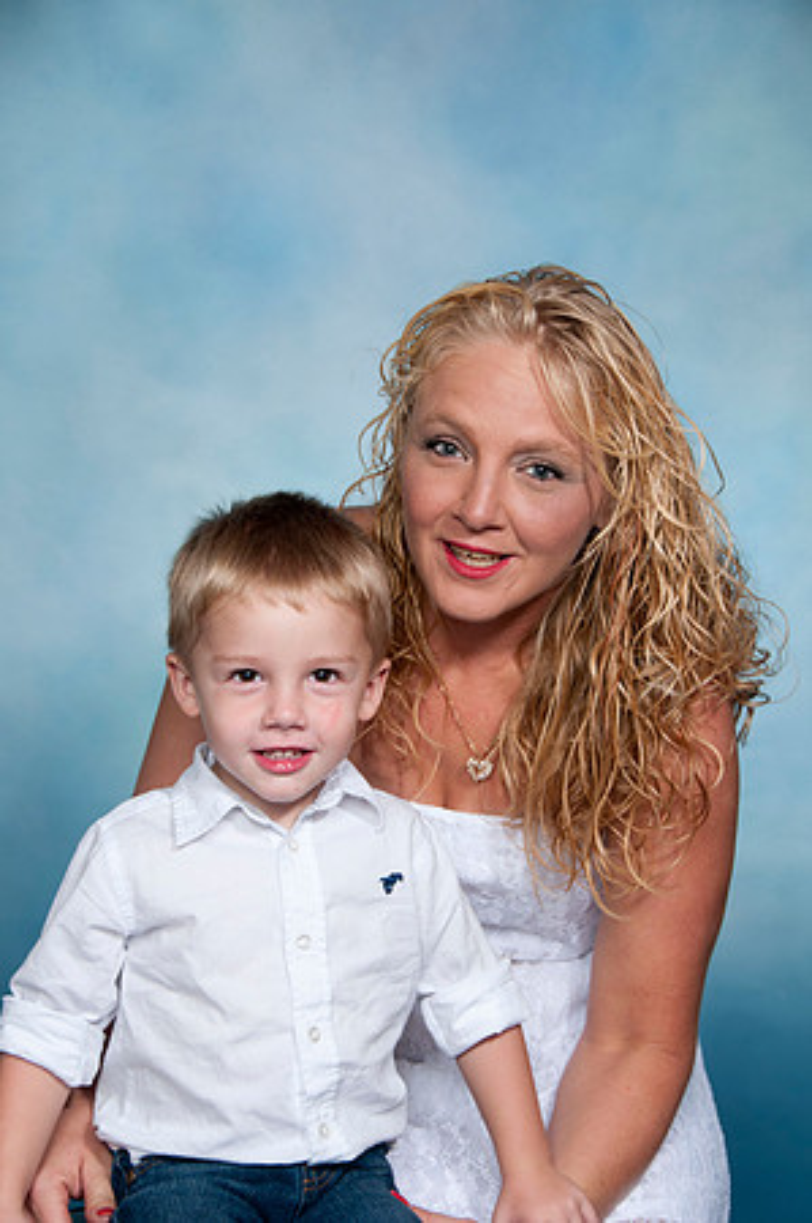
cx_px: 406
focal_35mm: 82
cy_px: 612
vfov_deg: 24.6
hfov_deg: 16.5
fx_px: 2797
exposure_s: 1/60
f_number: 7.1
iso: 100
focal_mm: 55
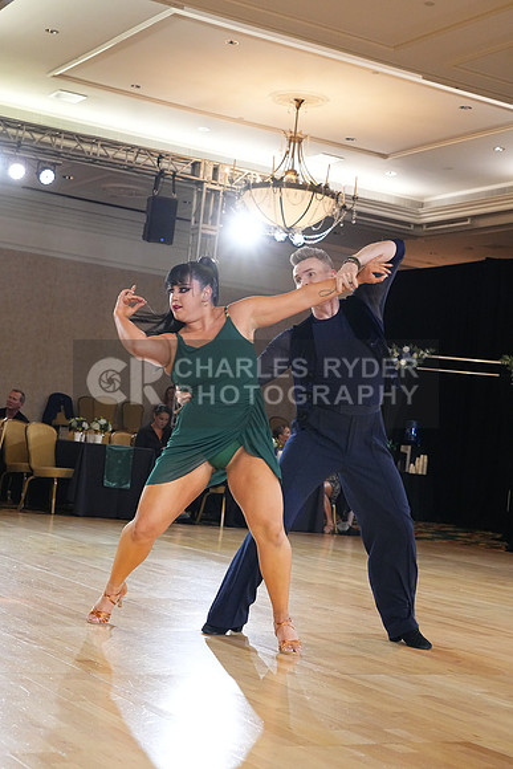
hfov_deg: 23.8
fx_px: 1218
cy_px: 384
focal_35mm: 57
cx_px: 256
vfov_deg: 35.0
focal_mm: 57
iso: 5000
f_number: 6.3
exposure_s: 1/200
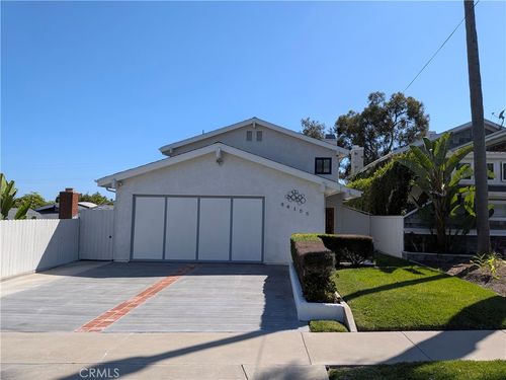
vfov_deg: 56.8
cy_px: 190
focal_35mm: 24
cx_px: 253
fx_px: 351
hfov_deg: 71.6
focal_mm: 4.53
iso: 29
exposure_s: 1/1577
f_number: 1.7
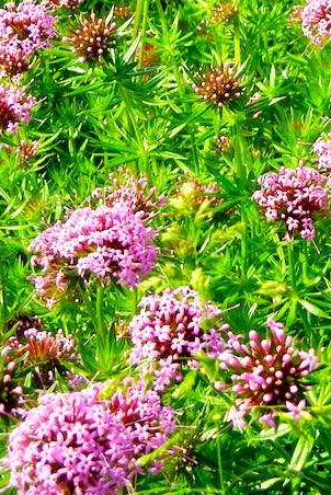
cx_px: 231
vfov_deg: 19.1
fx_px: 1460
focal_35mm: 106
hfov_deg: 12.9
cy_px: 125
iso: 160
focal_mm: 8.1
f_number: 7.6
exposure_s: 1/268
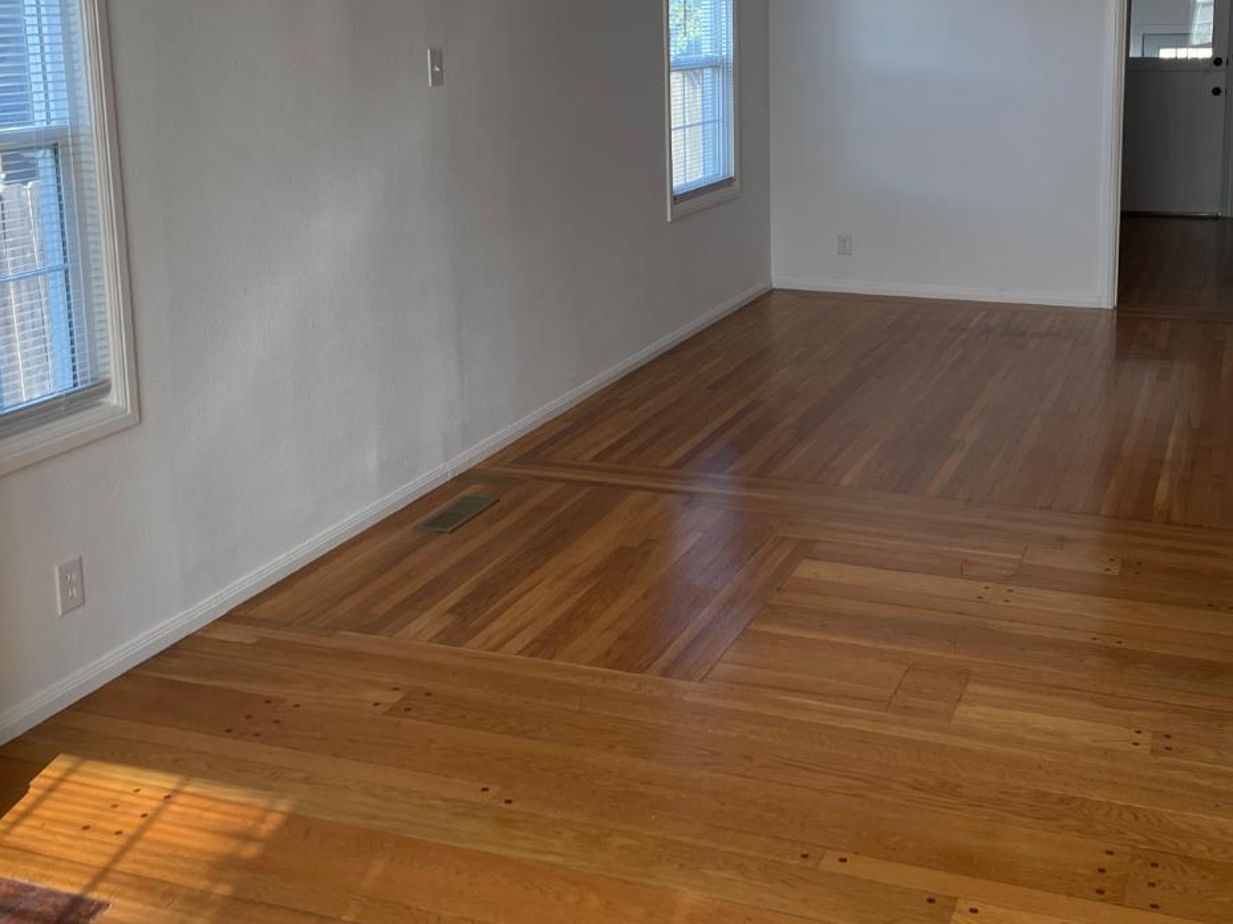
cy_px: 291
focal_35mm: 42
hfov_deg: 44.7
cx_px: 680
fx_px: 1495
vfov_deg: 33.9
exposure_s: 1/120
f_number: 1.6
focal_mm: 4.2
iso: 50
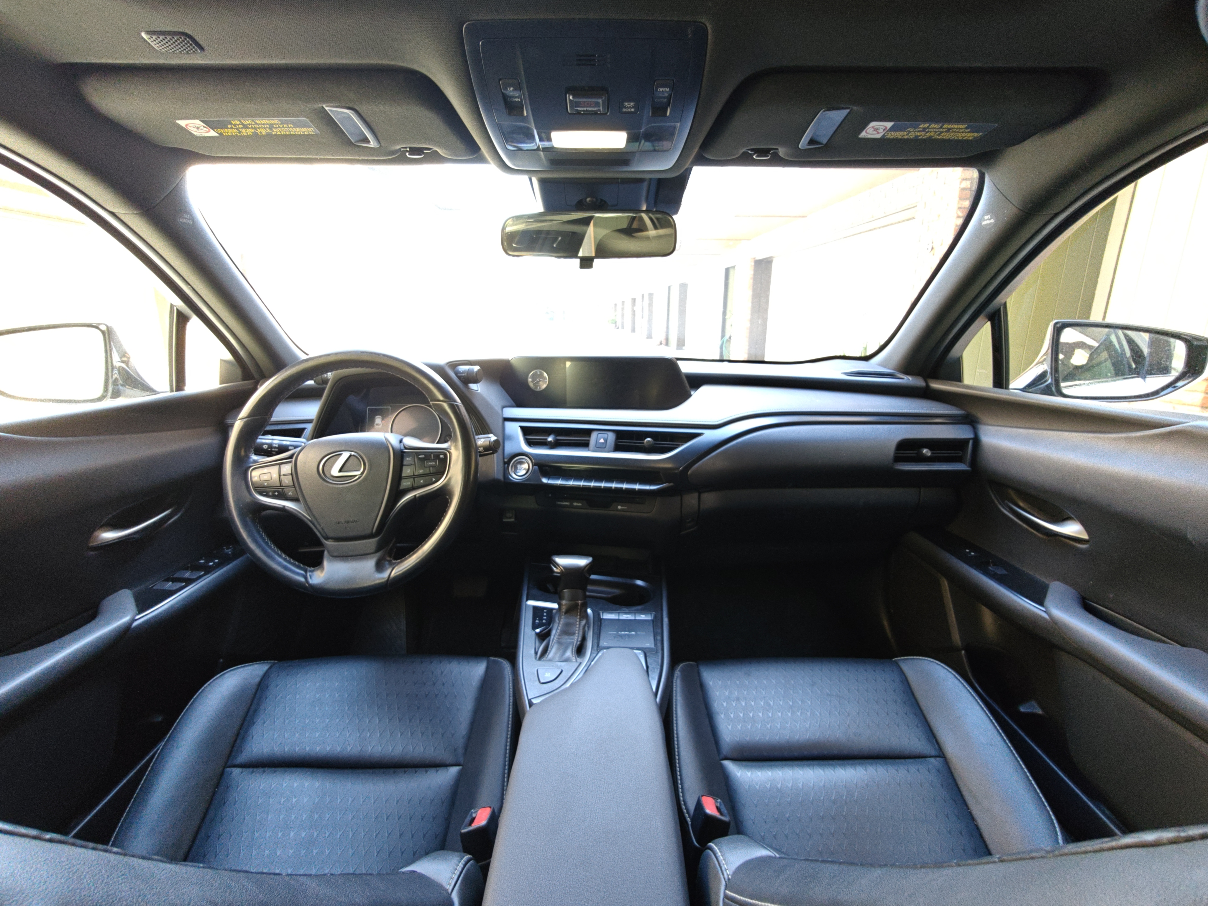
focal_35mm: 15
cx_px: 604
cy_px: 453
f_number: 2
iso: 1000
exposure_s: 1/63
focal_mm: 2.3
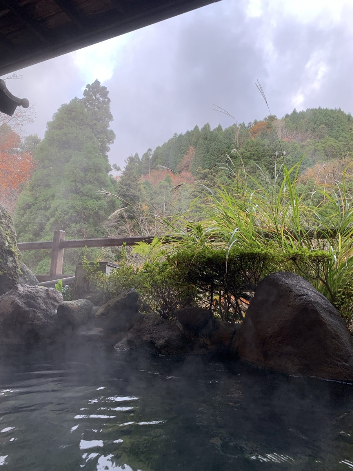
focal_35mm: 26
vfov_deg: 67.3
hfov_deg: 53.1
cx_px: 176
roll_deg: -1.1
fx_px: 354
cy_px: 236
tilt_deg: +11.0
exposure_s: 1/121
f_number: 1.8
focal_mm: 4.25
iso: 40
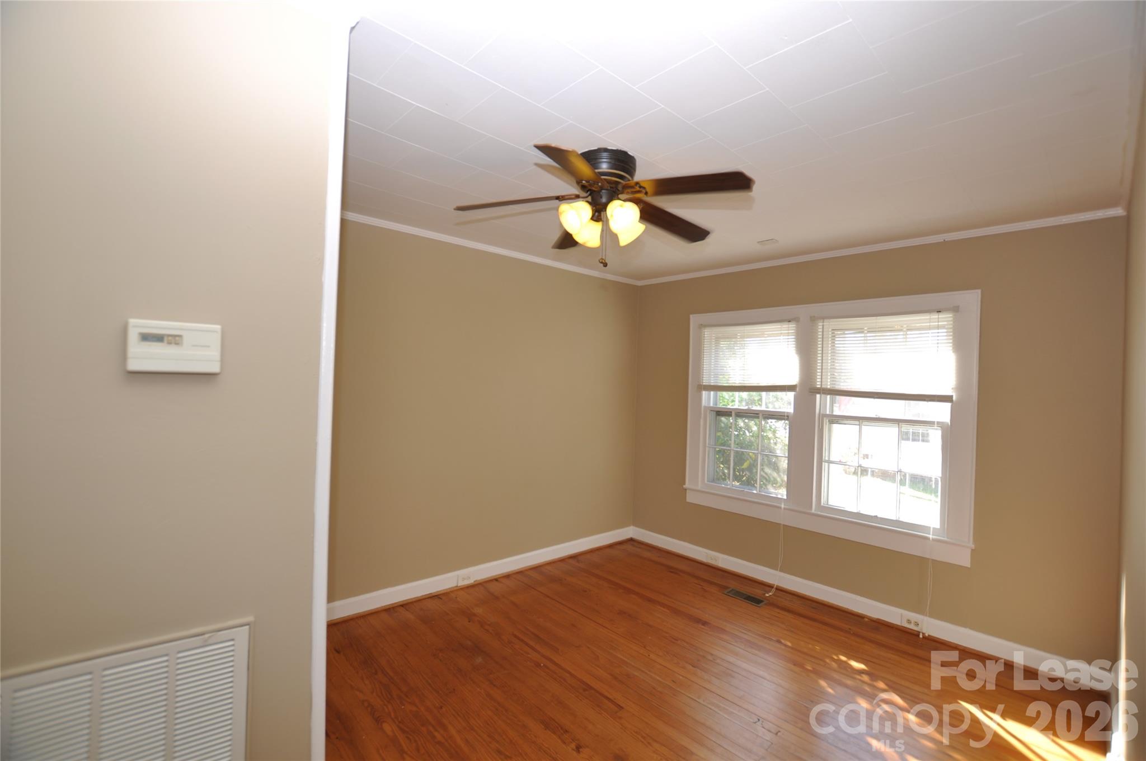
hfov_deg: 100.5
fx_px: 477
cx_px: 573
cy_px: 380
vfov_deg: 77.2
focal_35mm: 15
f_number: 4.5
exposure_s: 1/80
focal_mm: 10
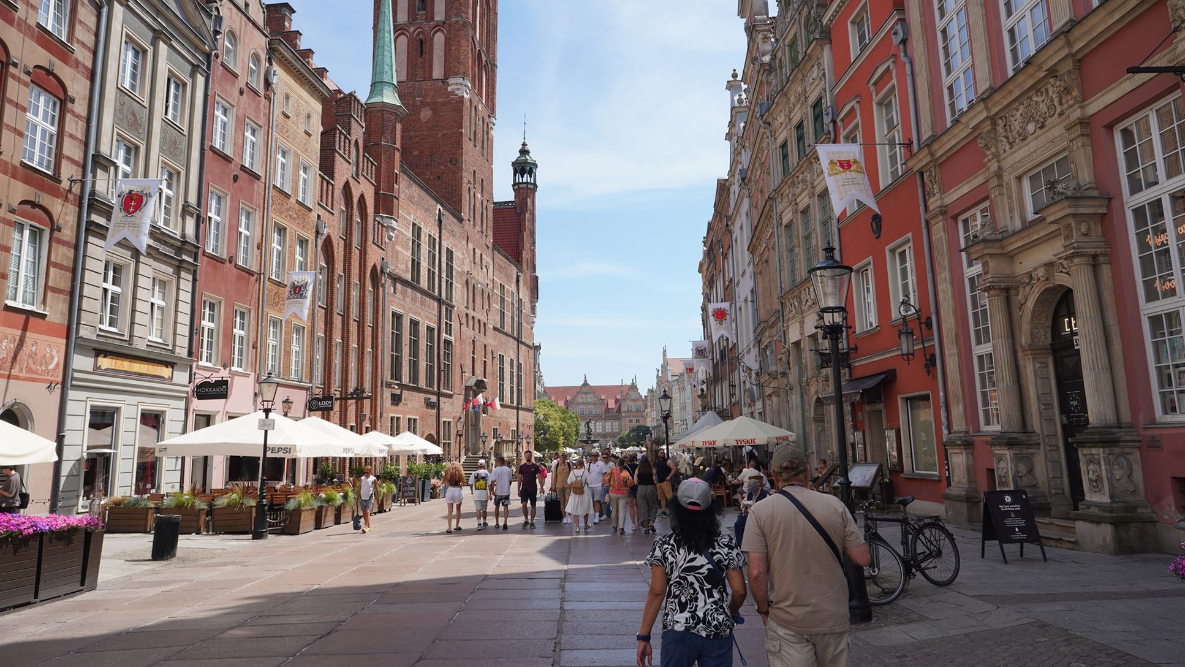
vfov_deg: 44.3
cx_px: 609
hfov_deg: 71.9
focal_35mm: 26
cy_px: 290
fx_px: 817
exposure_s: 1/100
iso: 100
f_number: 13
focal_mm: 24
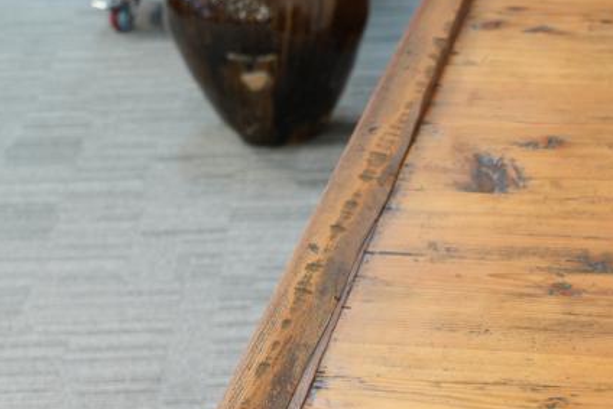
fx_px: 1567
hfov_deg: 22.0
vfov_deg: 14.7
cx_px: 429
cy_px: 391
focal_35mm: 92
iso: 640
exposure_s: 1/40
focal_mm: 36
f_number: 4
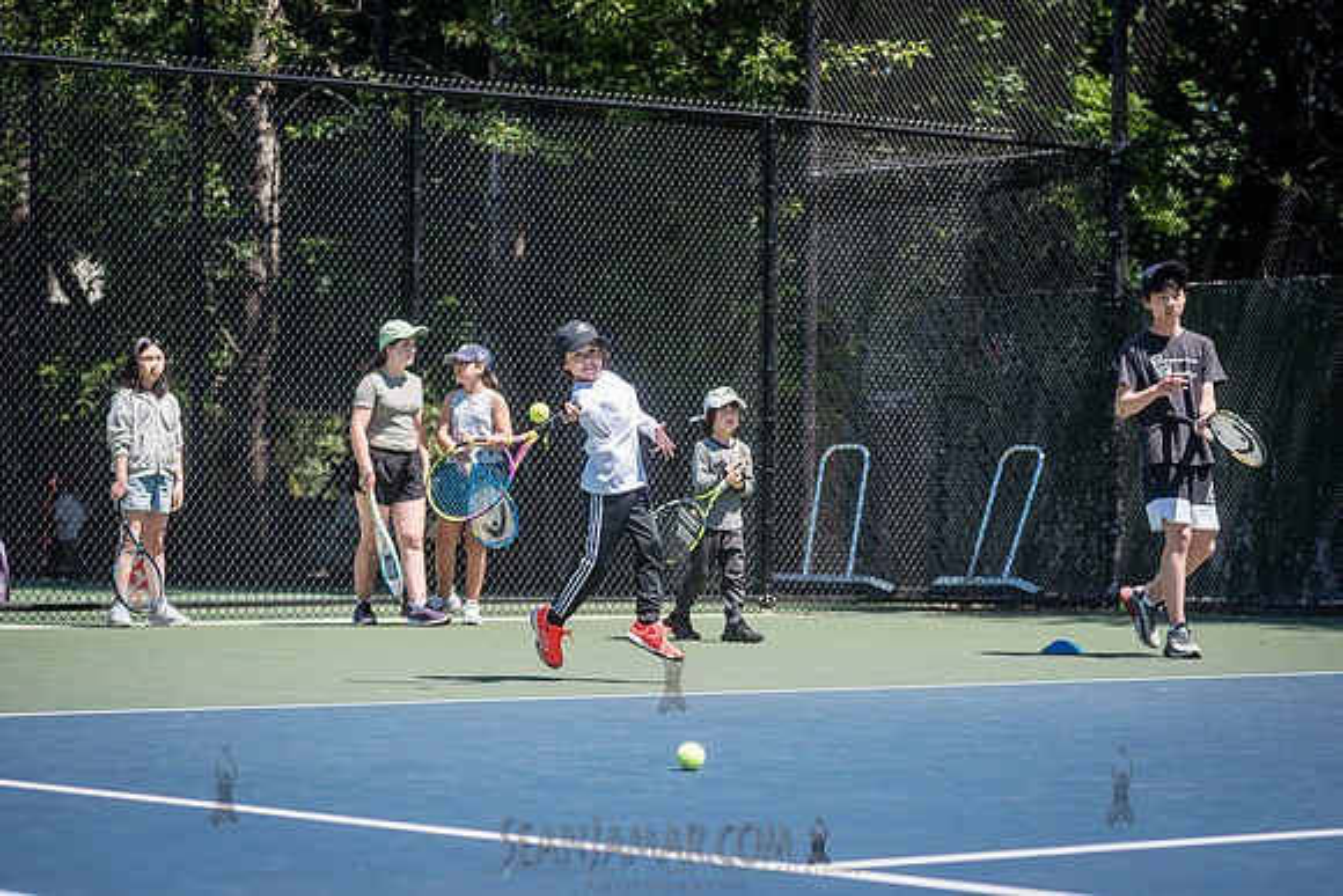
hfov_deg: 19.5
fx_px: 3918
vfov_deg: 13.0
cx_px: 672
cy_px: 448
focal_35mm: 105
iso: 200
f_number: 4.5
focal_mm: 105
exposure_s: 1/1250
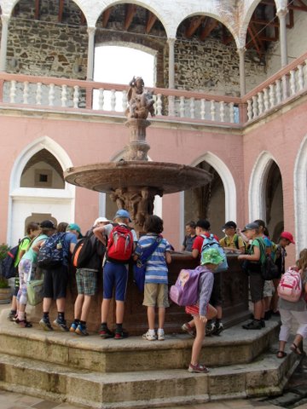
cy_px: 204
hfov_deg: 40.7
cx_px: 154
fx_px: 414
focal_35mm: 35
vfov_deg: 52.6
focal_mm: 6.3
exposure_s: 1/180
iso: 100
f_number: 3.2
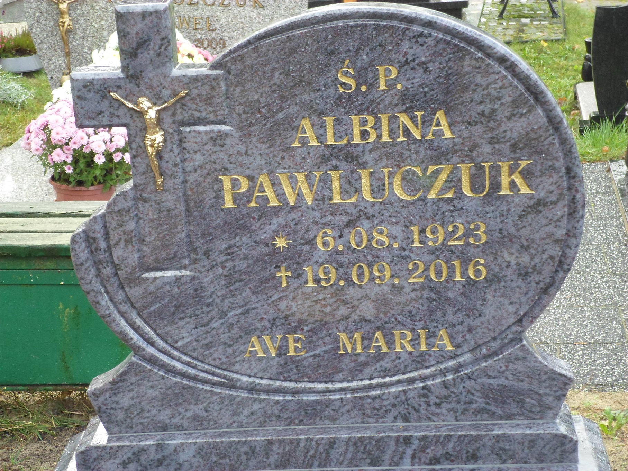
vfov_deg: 18.2
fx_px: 1469
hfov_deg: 24.1
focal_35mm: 81
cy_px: 236
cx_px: 314
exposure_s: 1/45
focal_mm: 14.6
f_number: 4.7
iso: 120
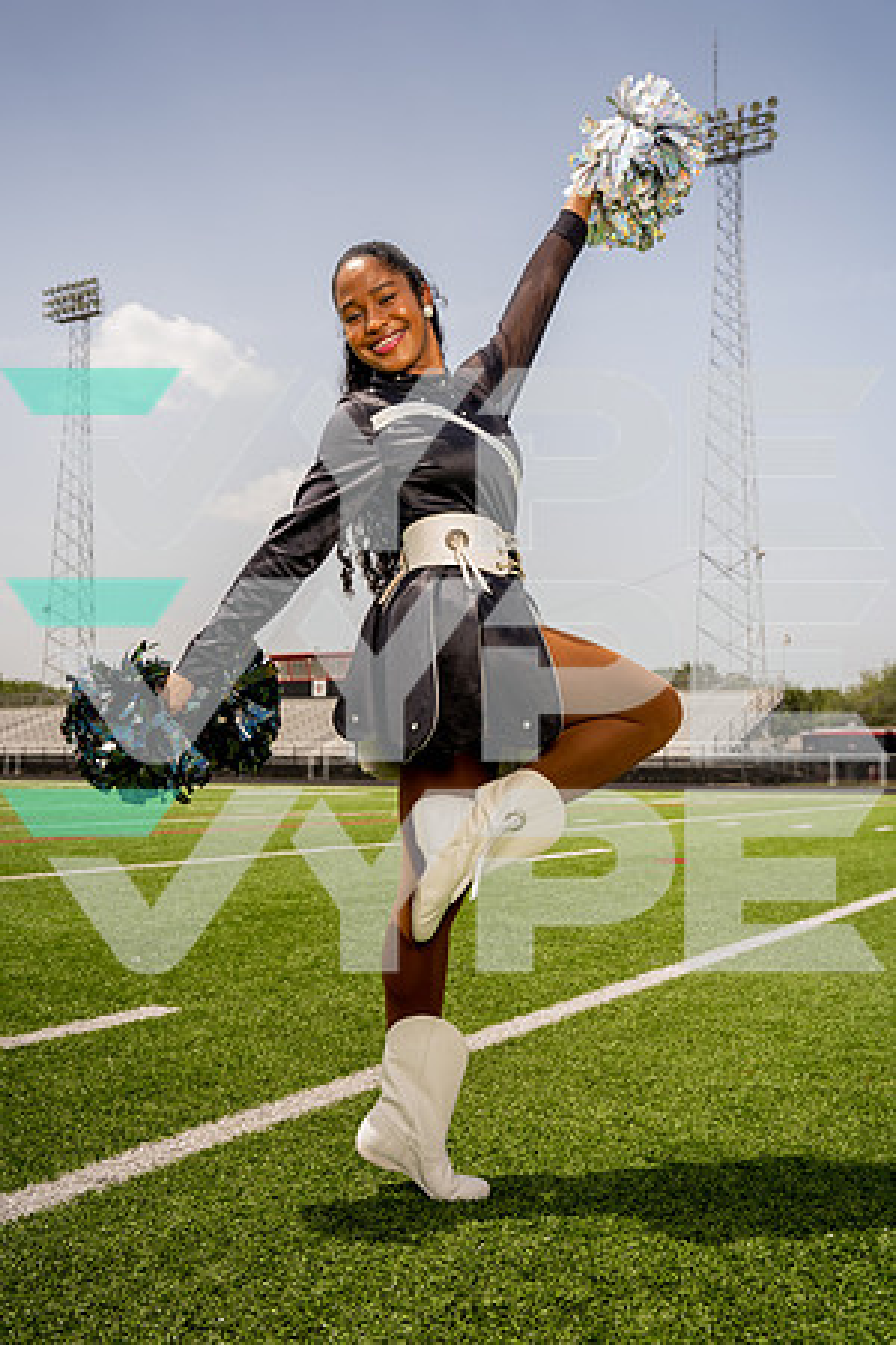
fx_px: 1344
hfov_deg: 36.9
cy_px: 672
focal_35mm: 36
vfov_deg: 53.1
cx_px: 448
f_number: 6.3
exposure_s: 1/250
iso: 50
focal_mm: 36
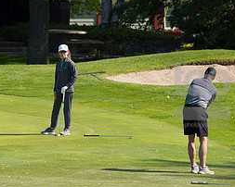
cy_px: 95
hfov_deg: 3.0
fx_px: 4490
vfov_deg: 2.4
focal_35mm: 646
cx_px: 202
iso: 320
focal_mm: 200
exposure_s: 1/1600
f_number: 5.6
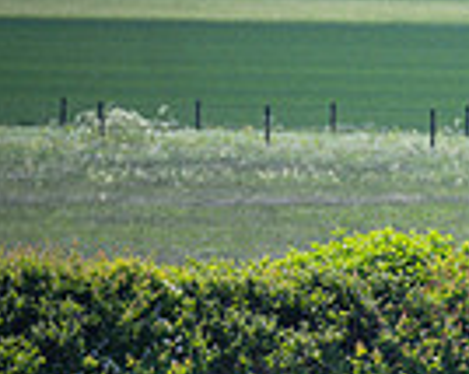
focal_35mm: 1206
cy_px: 417
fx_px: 16728
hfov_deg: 1.6
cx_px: 1065
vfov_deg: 1.3
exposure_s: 1/2000
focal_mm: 200
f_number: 5
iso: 400
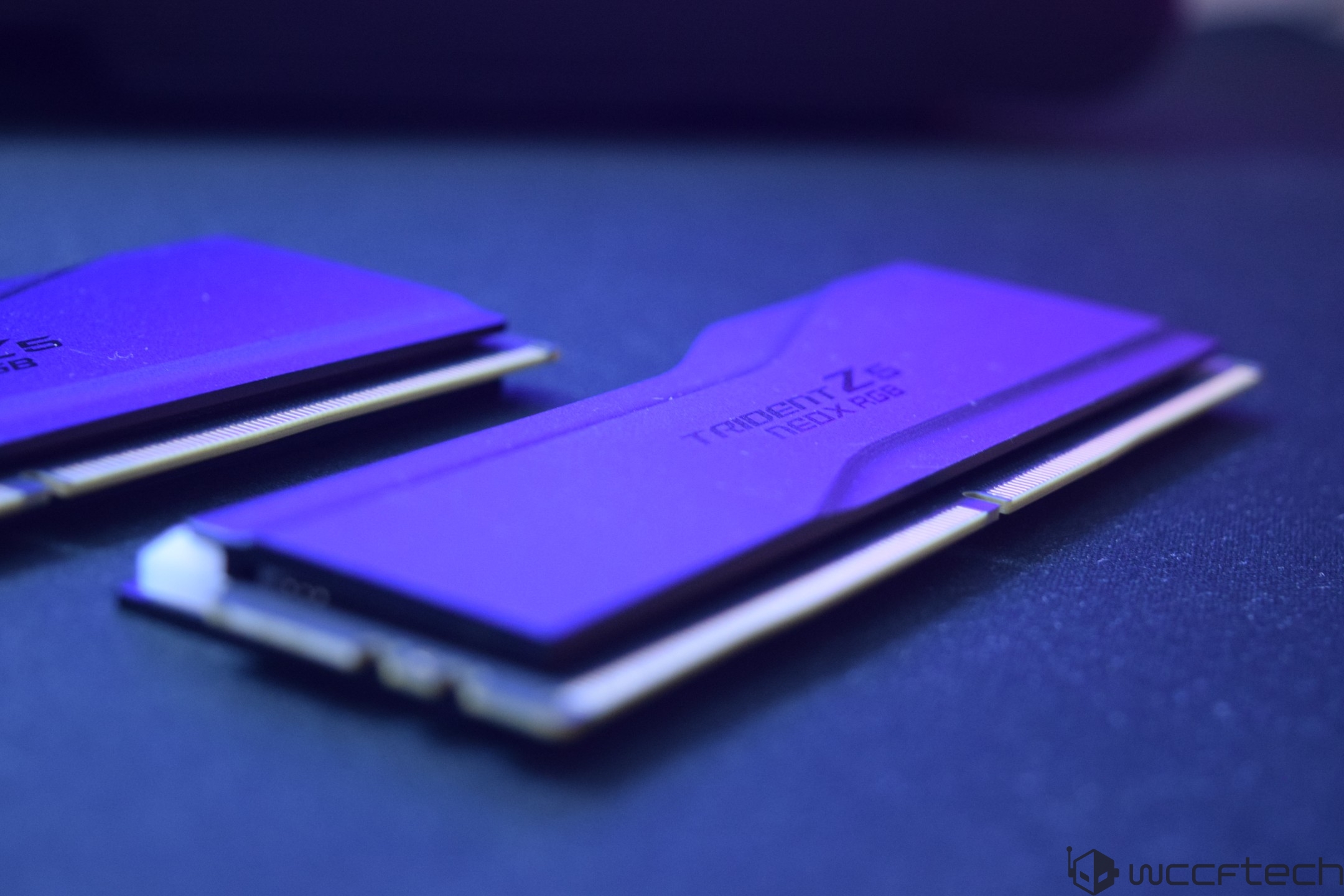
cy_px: 448
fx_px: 2576
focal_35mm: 69
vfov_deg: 19.7
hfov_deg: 29.2
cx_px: 672
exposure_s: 1/8
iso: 1600
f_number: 5
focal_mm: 46
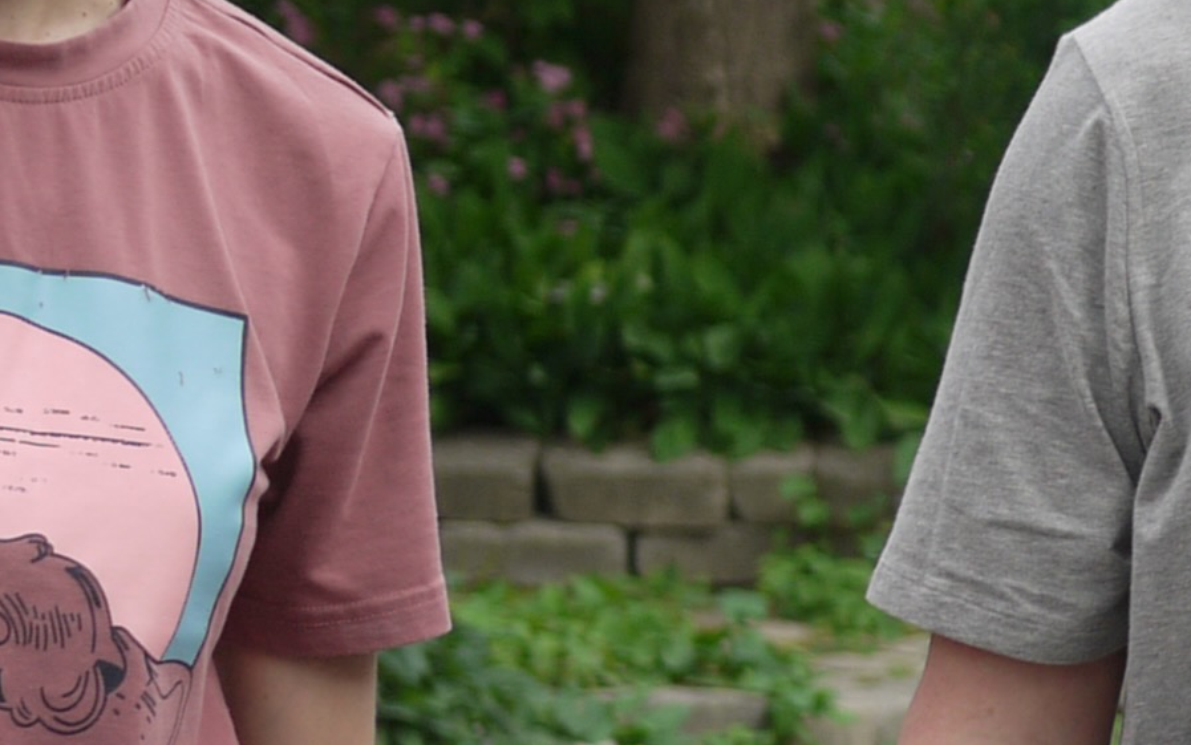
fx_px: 6136
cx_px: 1859
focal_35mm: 189
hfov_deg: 10.6
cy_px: 416
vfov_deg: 6.9
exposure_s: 1/1000
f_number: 2
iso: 100
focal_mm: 20
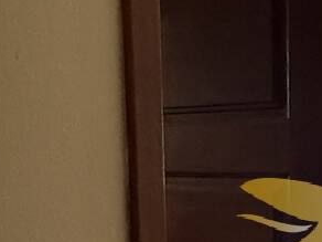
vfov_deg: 20.5
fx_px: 642
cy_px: 251
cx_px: 389
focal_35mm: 69
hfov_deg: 25.3
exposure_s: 1/60
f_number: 2.2
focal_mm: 2.22
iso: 640
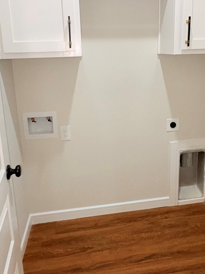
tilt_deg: -12.1
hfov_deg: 46.7
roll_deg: +0.6
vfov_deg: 59.0
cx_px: 116
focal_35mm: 30
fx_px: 237
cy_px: 99
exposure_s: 1/60
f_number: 2.2
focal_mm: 2.22
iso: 80
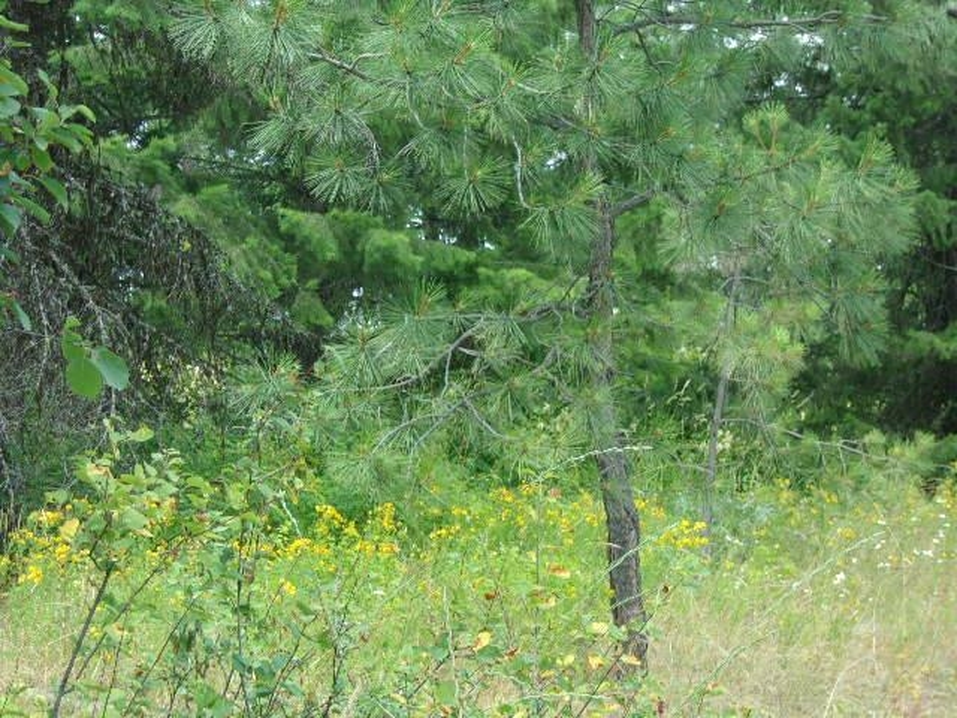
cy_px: 359
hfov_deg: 18.2
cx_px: 478
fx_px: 2986
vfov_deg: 13.7
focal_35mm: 108
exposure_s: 1/60
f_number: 6.6
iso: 93
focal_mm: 19.6
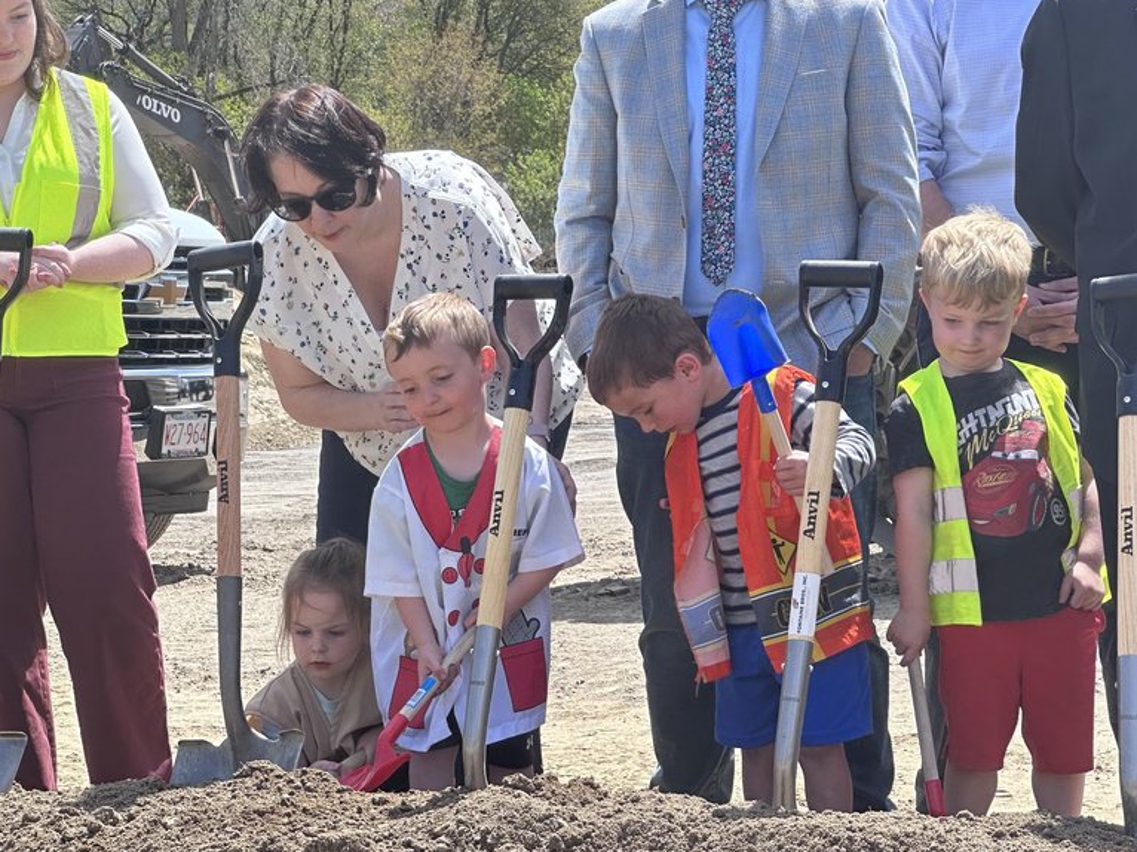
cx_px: 616
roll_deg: +1.0
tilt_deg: -2.6
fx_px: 3382
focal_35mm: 103
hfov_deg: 19.1
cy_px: 536
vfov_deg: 14.3
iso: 32
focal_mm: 9
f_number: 2.8
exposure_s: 1/296
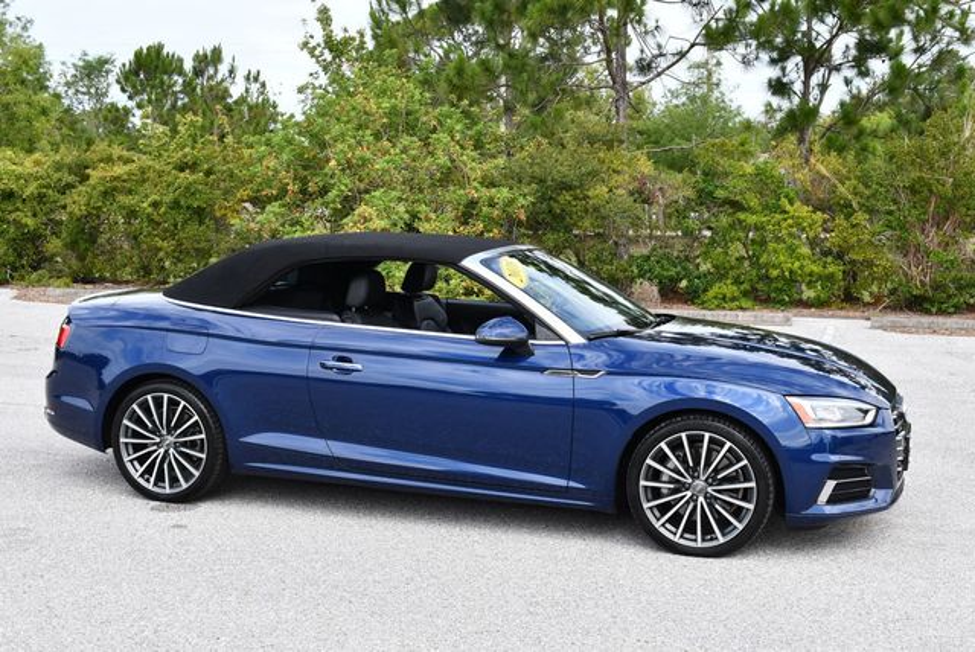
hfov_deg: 41.1
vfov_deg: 28.1
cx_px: 488
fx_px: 1301
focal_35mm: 48
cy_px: 326
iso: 200
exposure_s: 1/250
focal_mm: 24
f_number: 7.1
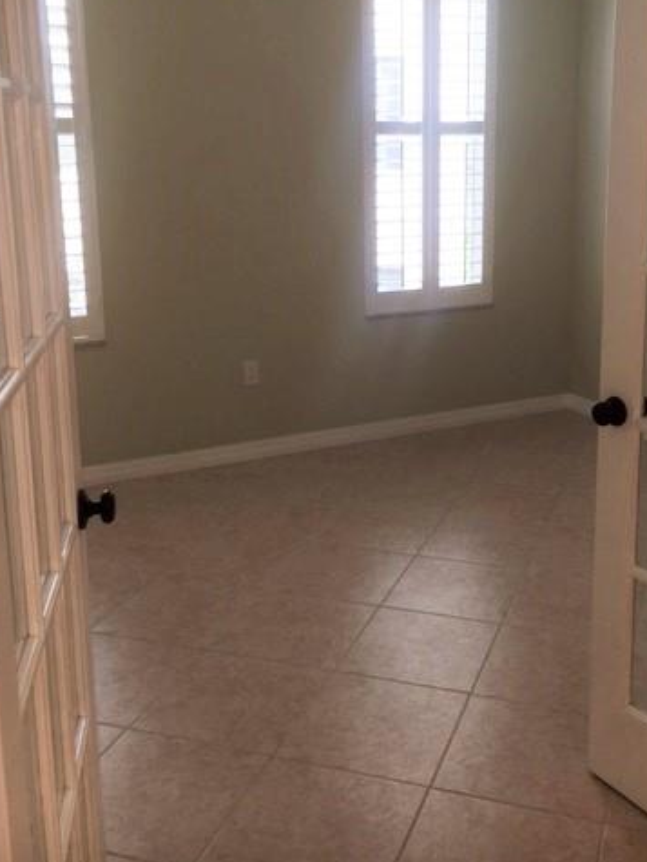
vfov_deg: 47.4
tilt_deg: -10.0
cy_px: 324
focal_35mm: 39
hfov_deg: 36.6
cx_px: 408
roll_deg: -0.8
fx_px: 972
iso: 25
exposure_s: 1/57
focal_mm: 4.15
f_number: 2.2
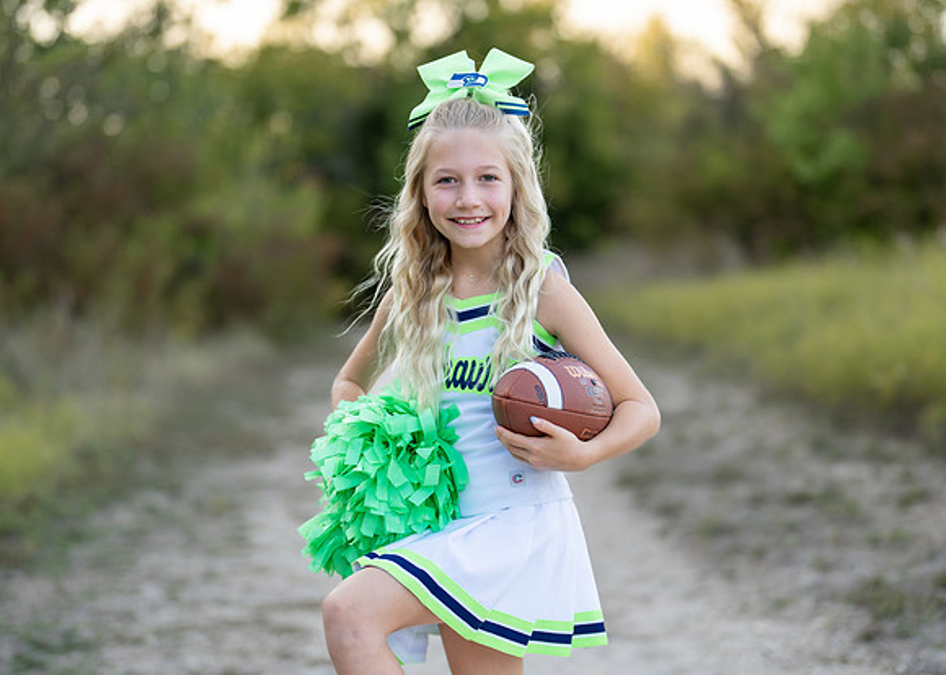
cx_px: 483
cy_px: 352
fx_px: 1717
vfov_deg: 22.2
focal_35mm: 64
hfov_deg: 30.8
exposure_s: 1/1000
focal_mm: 50
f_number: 1.2
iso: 100
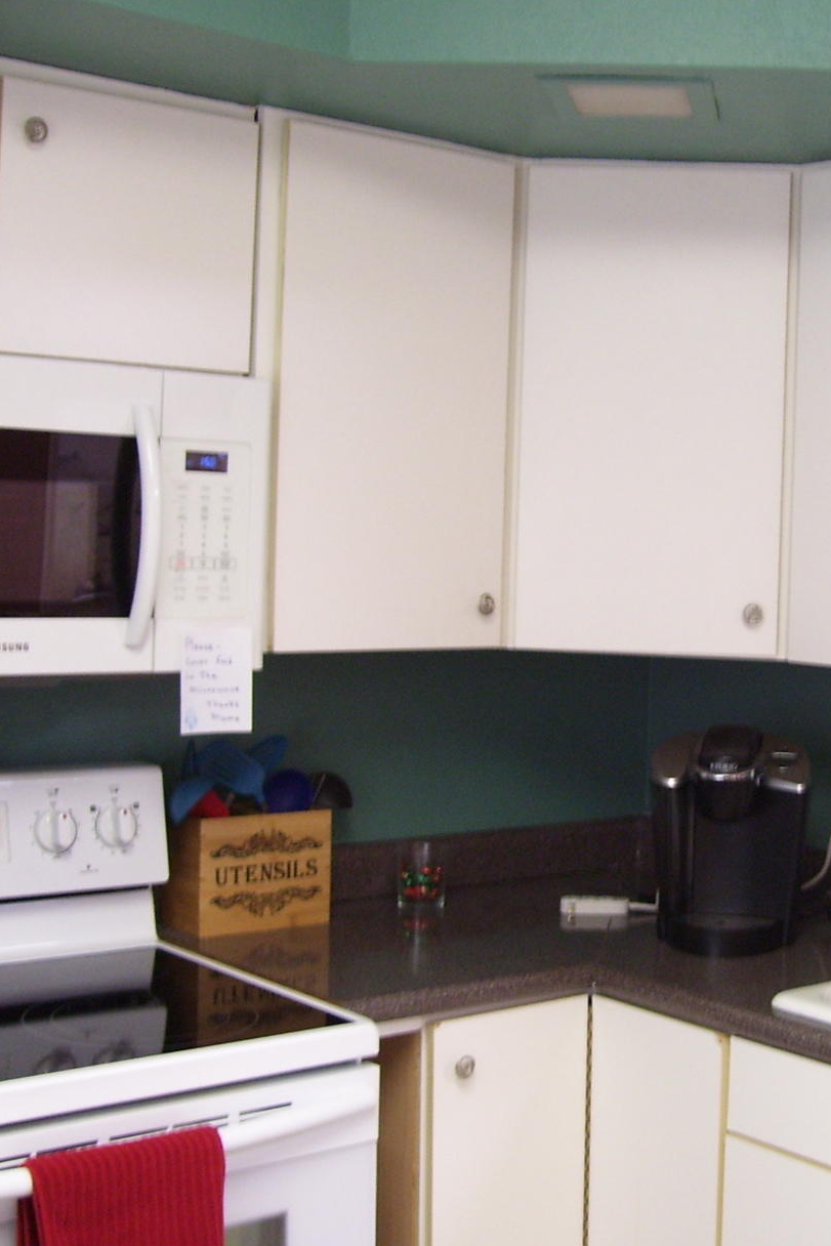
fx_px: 1765
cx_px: 636
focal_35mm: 51
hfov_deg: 26.1
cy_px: 624
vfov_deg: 38.9
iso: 160
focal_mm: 6
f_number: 2.7
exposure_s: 1/20
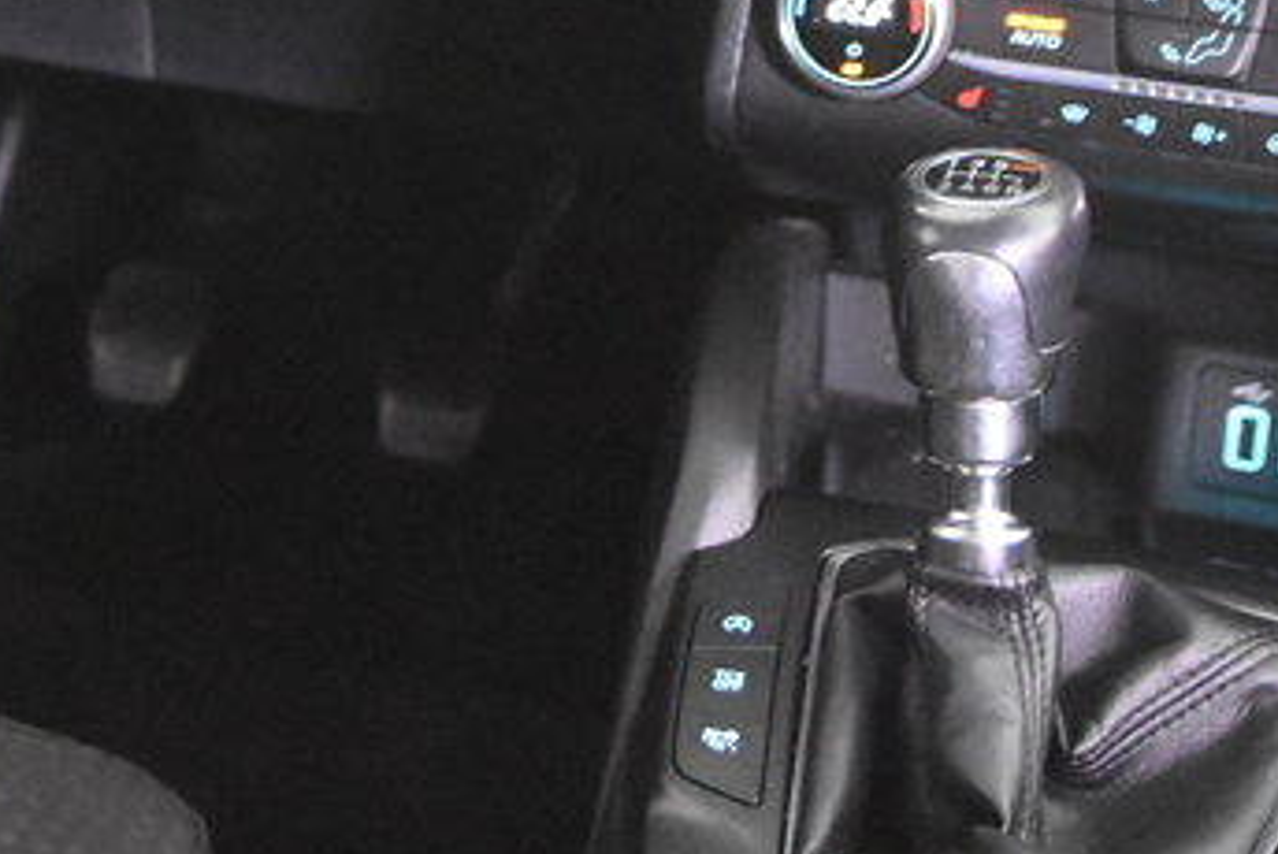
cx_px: 11
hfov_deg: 17.2
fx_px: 4121
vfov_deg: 11.4
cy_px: -358
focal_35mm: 116
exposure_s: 1/40
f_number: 3.2
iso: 11400
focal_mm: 26
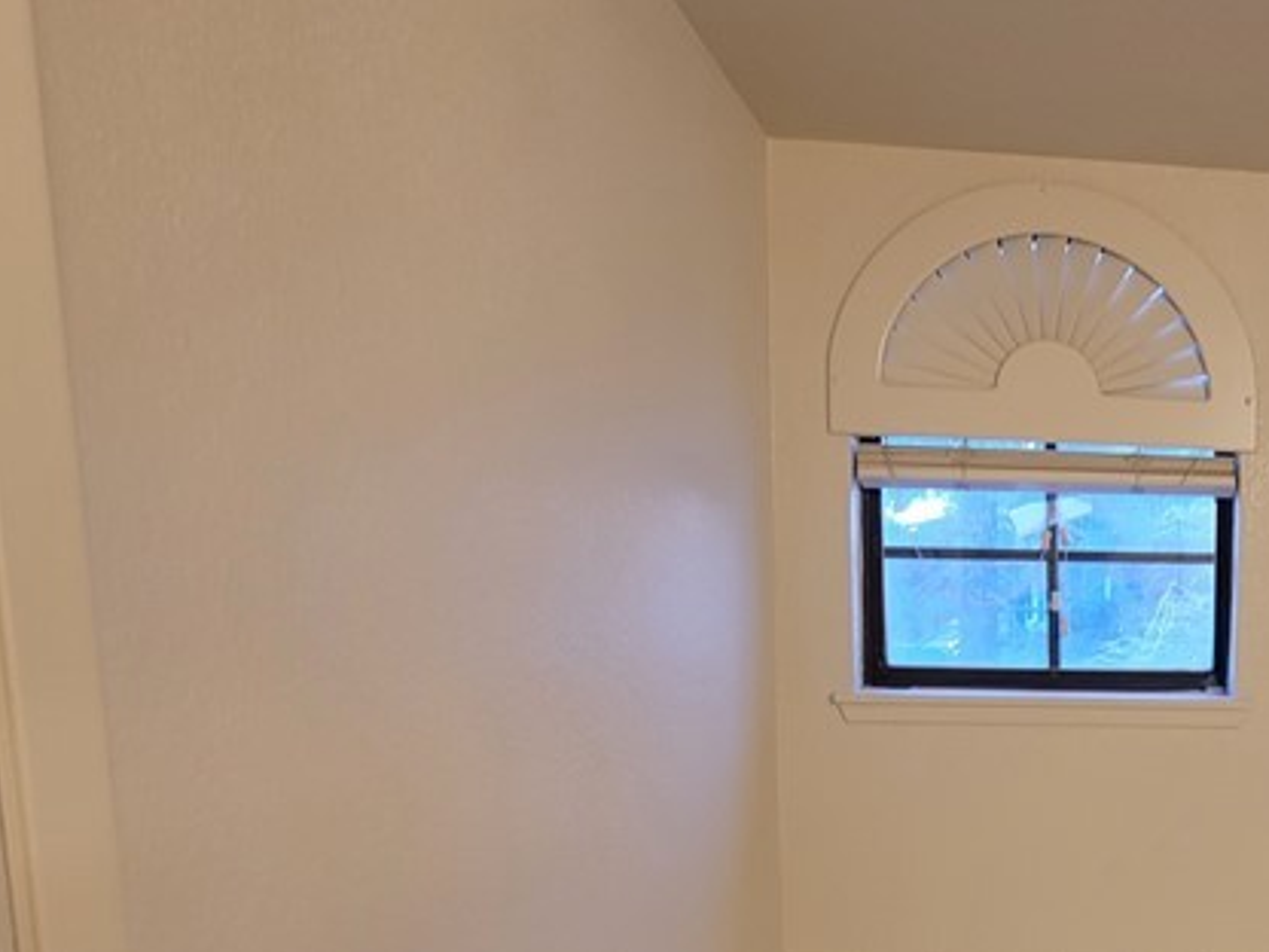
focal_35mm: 32
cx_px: 1263
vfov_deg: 41.6
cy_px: 802
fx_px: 1173
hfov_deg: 47.4
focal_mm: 2.2
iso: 64
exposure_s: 1/60
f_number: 2.2
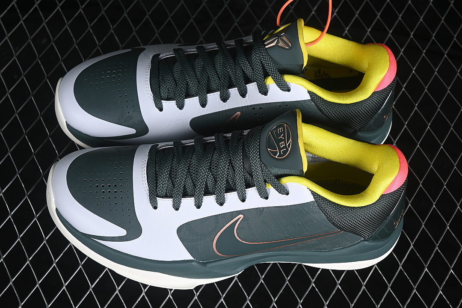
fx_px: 962
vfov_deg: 18.2
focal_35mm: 75
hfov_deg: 27.0
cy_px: 154
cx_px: 231
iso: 160
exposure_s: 1/60
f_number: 6.3
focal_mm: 50
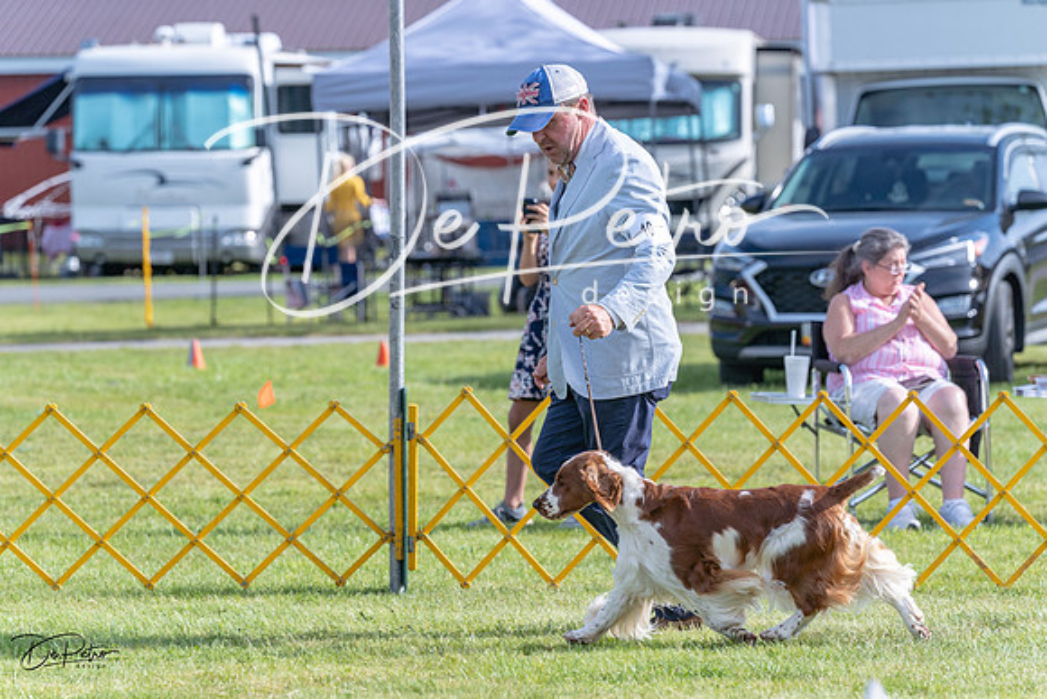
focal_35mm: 181
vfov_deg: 7.6
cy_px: 350
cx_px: 524
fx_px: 5265
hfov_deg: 11.4
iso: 320
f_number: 5.6
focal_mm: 181
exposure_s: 1/1250
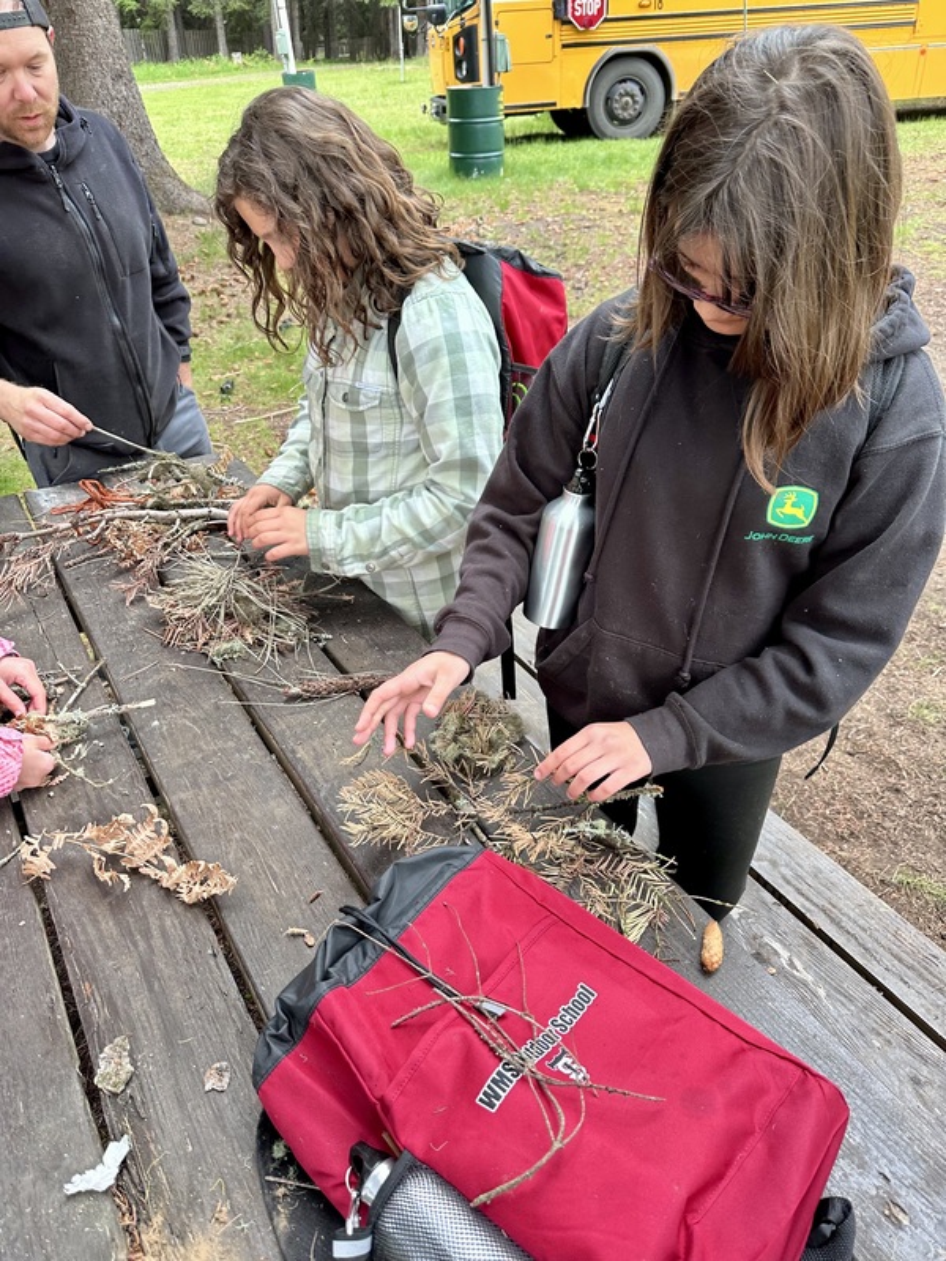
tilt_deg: -33.7
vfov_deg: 71.6
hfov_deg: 56.8
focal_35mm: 24
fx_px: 875
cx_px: 473
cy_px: 630
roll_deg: -1.2
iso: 100
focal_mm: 6.86
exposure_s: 1/121
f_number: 1.78
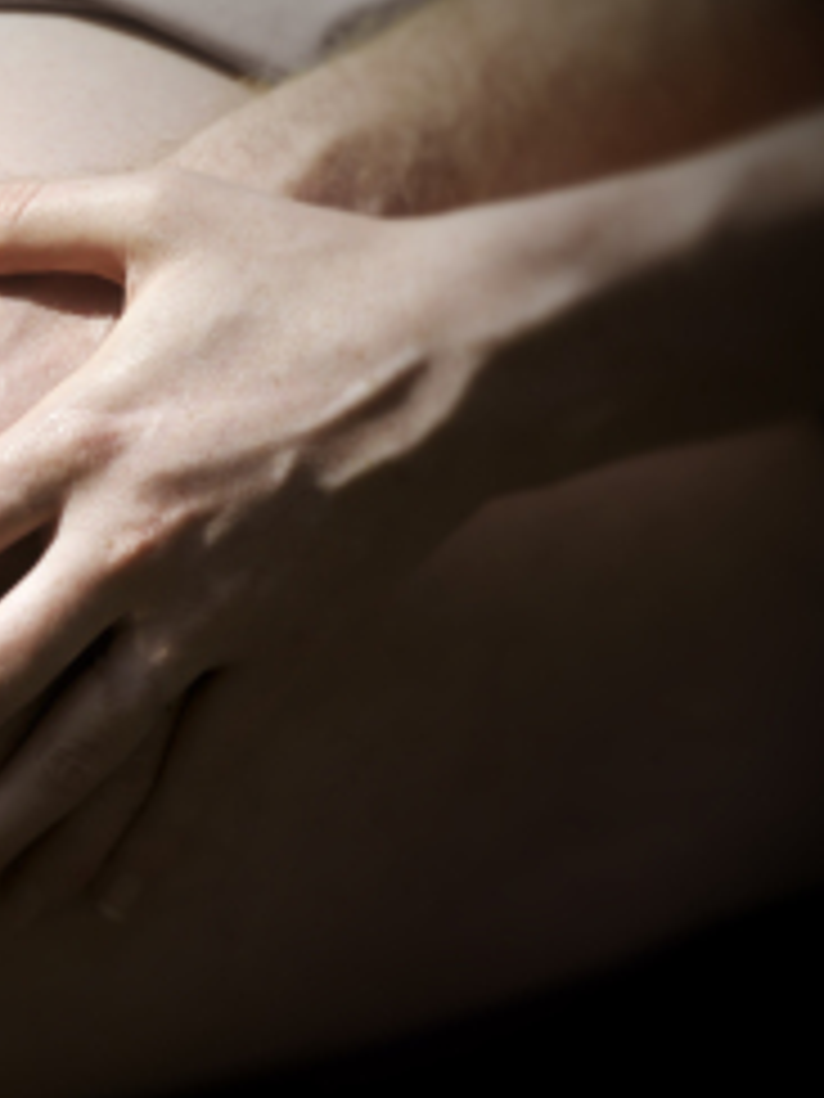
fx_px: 10061
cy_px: 446
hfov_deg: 4.7
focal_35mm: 317
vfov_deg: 6.2
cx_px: -302
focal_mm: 105
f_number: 5.6
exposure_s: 1/800
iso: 125
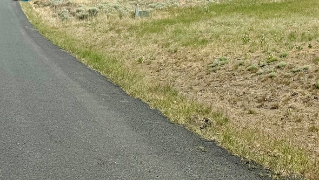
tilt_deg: +11.8
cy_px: -92
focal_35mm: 61
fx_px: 516
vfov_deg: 17.6
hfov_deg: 31.3
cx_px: 332
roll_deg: -3.3
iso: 100
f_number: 1.78
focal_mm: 6.76
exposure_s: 1/20000
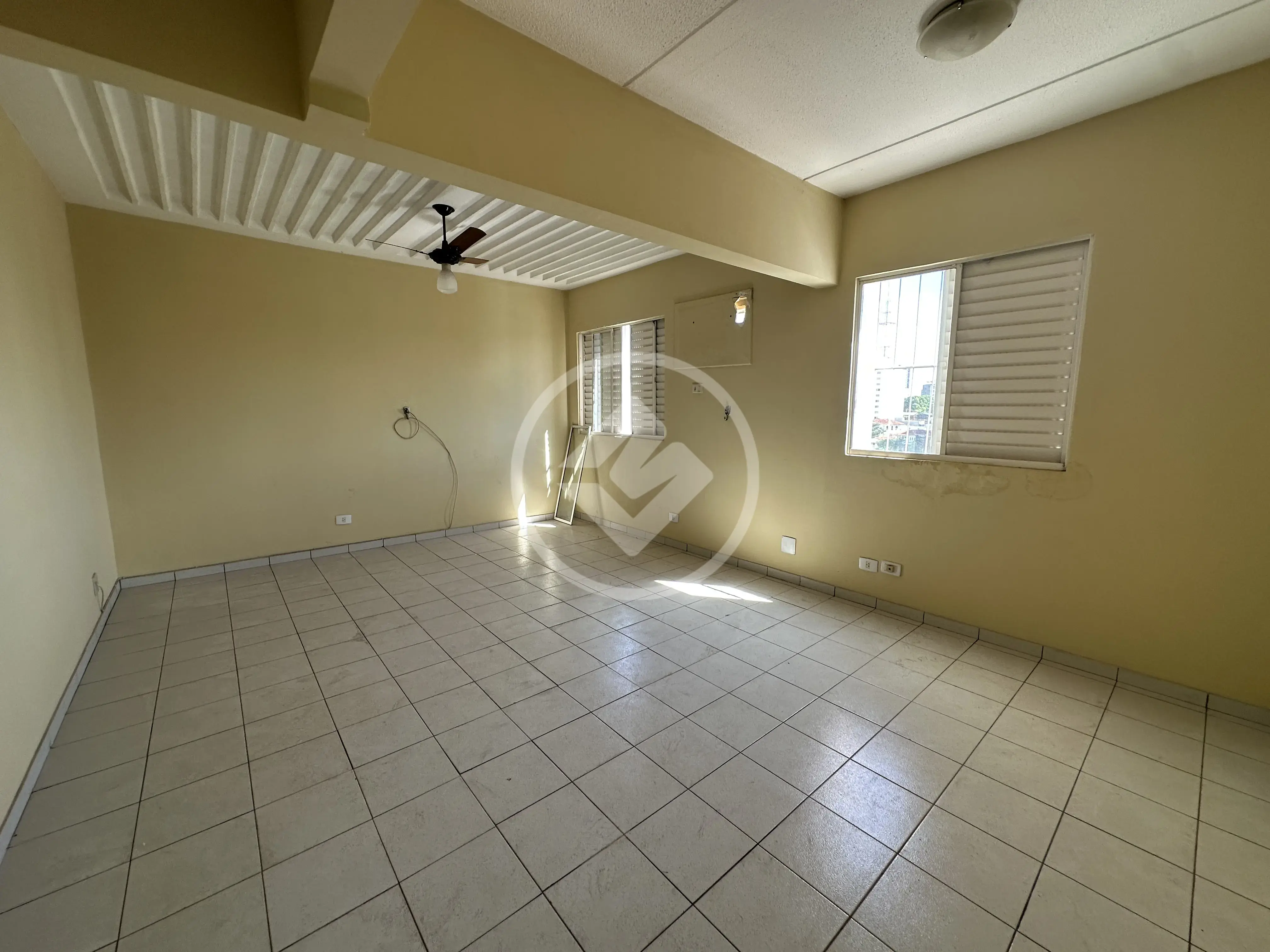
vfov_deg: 85.7
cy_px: 476
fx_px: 514
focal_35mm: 14
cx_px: 635
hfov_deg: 102.1
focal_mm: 2.22
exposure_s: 1/99
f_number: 2.2
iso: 50
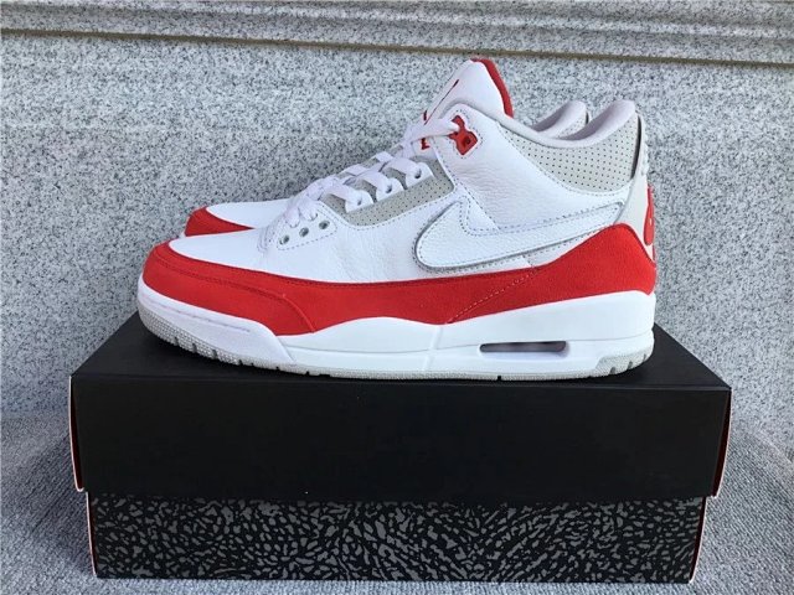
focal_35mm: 31
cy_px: 298
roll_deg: -1.8
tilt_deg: -15.3
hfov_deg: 58.4
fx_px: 711
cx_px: 397
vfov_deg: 45.4
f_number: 2.4
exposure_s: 1/433
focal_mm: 3.3
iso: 25
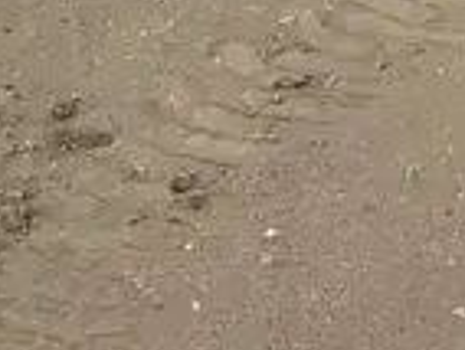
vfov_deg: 6.9
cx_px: 766
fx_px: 2637
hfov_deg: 9.7
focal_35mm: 196
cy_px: -697
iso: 20
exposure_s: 1/151
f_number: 1.8
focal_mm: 3
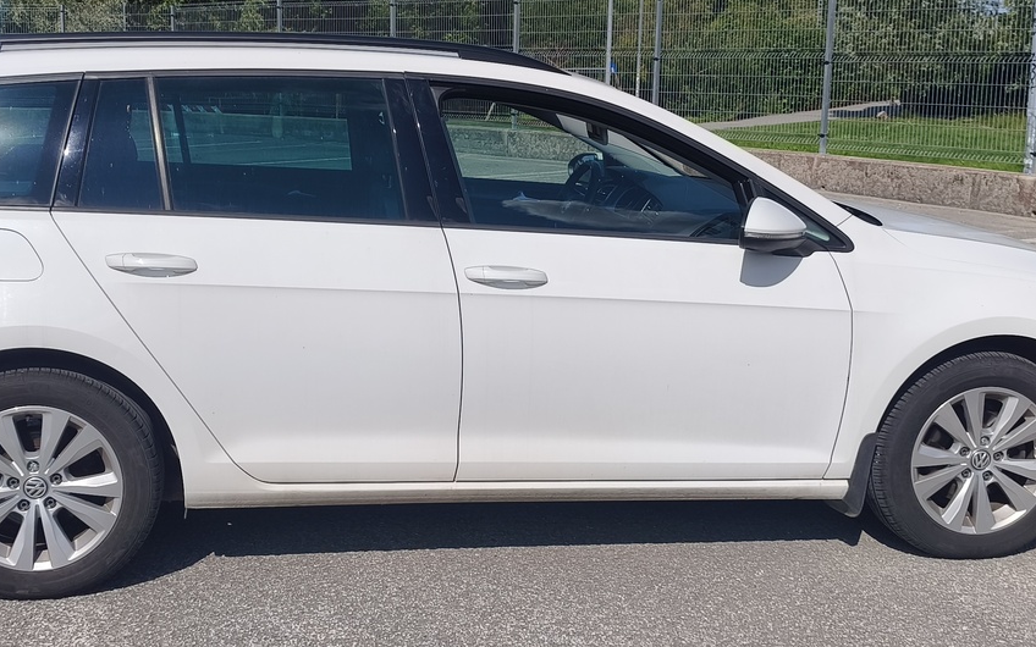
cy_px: 308
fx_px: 1299
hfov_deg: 43.4
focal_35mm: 46
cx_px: 458
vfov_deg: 28.0
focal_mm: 6.06
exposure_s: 1/1814
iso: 50
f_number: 1.7
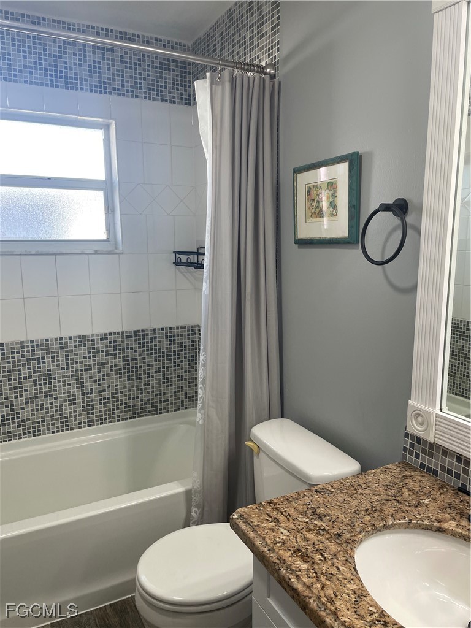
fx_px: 472
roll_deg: +0.4
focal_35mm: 26
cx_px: 236
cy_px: 314
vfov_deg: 67.3
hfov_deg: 53.1
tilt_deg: -9.0
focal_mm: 4.2
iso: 50
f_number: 1.6
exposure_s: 1/120
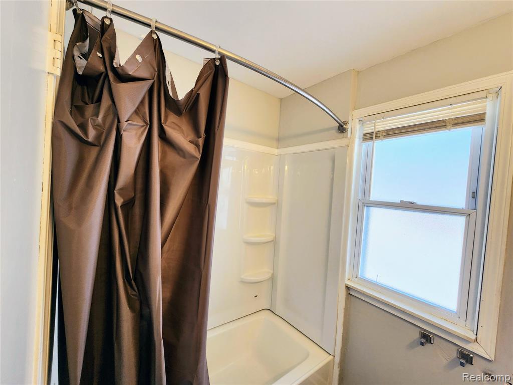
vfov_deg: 89.9
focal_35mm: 13
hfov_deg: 106.2
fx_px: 193
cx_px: 256
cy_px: 192
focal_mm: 2.2
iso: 64
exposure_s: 1/60.2
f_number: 2.2
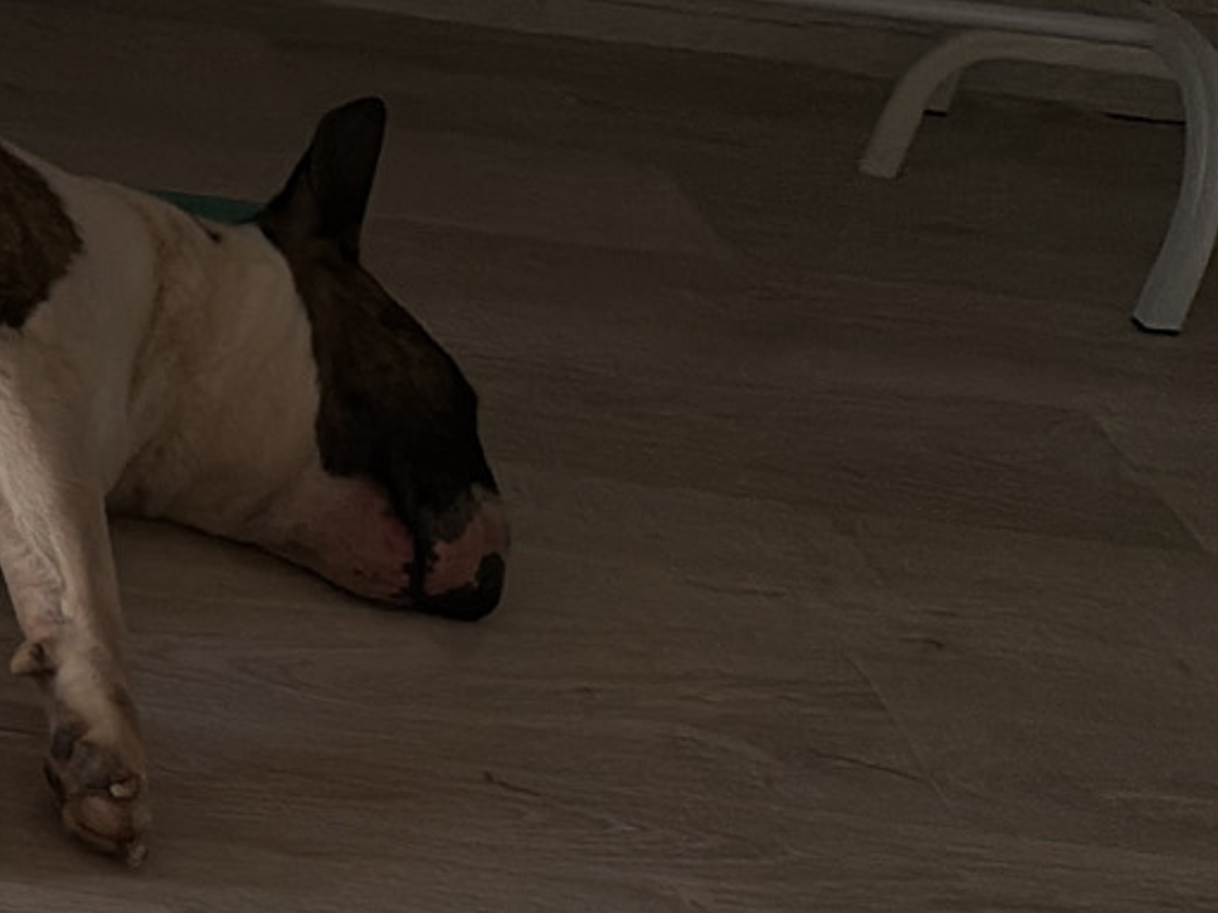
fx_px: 3307
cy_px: 639
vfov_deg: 15.7
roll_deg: -4.2
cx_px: -1075
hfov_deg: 16.7
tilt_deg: -31.6
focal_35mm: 94
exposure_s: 1/1855
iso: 80
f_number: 1.78
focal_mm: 6.76
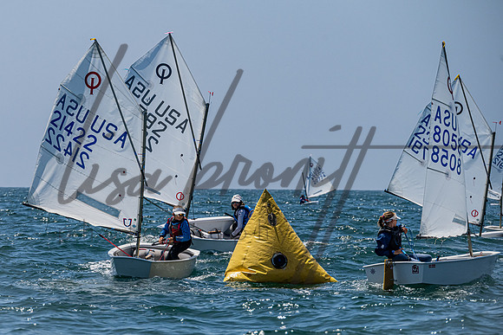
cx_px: 173
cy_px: 165
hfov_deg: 7.9
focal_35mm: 262
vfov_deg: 5.2
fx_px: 3664
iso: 500
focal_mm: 200
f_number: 8
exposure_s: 1/4000
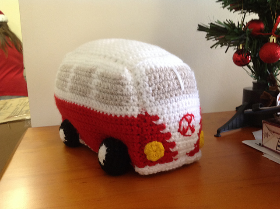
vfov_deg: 40.6
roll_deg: -0.5
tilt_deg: -11.9
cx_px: 140
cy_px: 104
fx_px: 283
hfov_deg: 52.7
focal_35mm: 35
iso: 125
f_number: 2.4
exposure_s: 1/15
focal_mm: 4.28
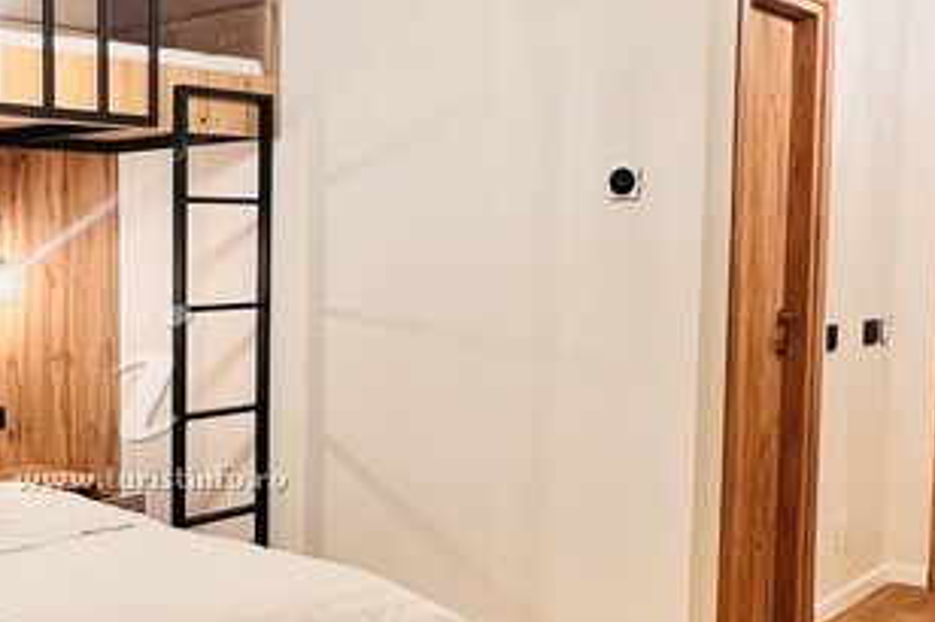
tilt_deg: -5.2
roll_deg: +0.4
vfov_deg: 29.8
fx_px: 1168
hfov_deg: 40.7
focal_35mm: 45
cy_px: 361
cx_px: 118
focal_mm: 1.57
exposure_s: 1/50
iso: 200
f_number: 1.8
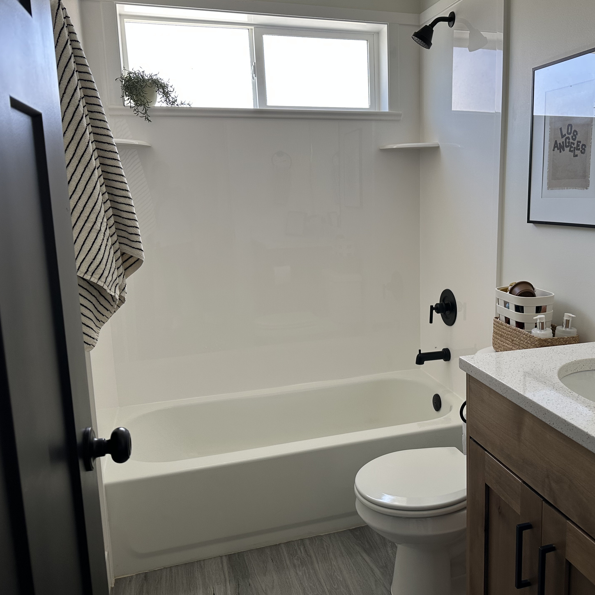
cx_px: 377
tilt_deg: -9.6
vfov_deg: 54.0
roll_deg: +0.8
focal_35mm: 30
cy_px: 285
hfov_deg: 53.4
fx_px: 583
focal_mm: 6.86
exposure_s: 1/121
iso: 100
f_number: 1.78
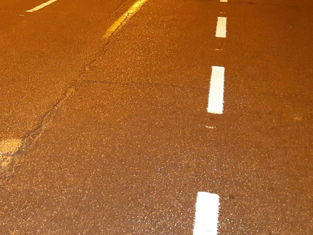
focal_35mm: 53
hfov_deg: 35.4
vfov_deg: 26.6
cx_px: 79
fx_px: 479
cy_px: 22
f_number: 1.7
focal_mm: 3.93
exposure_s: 1/20
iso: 640
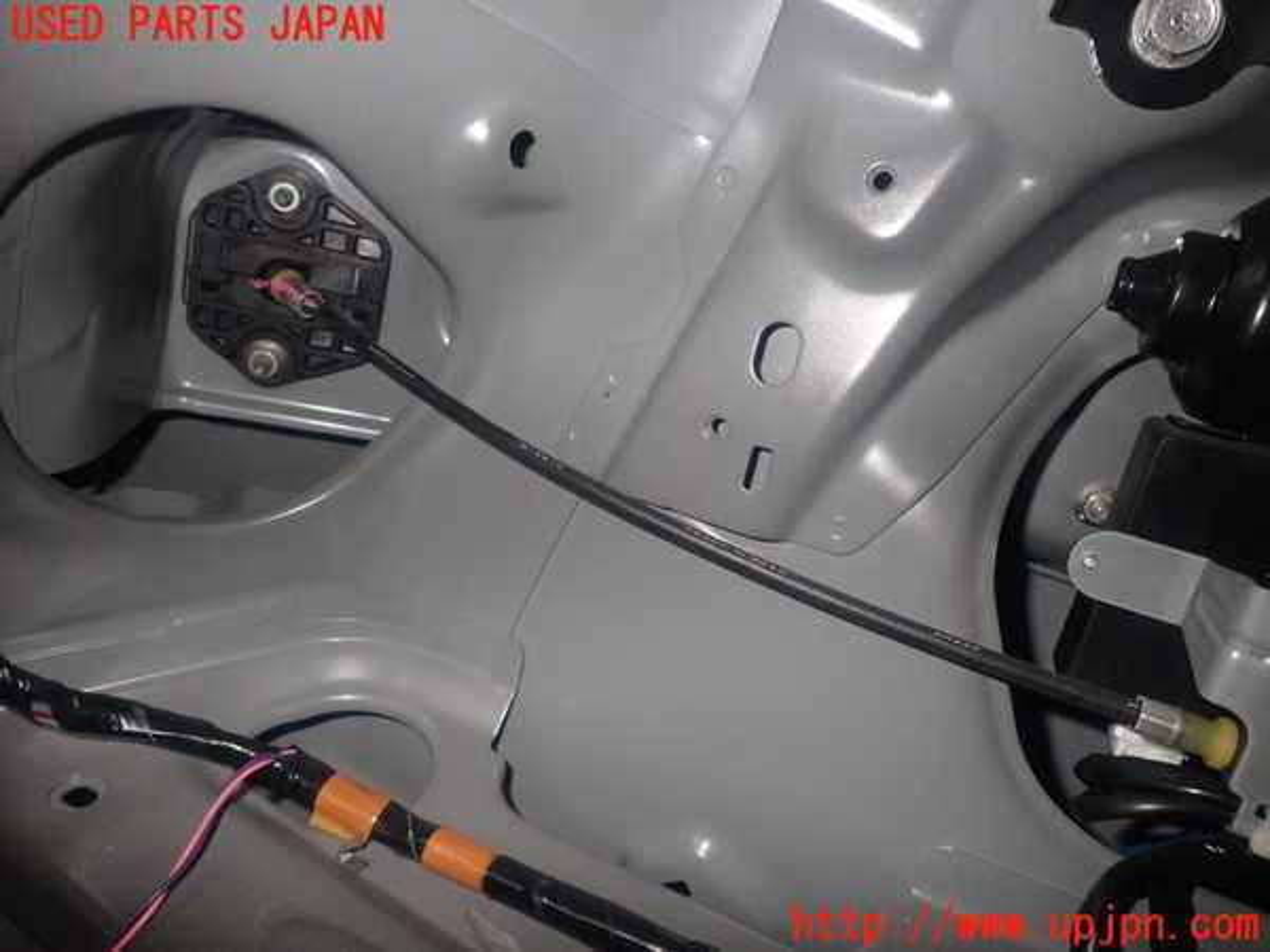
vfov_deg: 54.9
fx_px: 917
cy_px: 476
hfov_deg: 69.4
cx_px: 635
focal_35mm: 25
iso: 320
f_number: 5.6
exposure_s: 1/30
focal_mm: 4.5
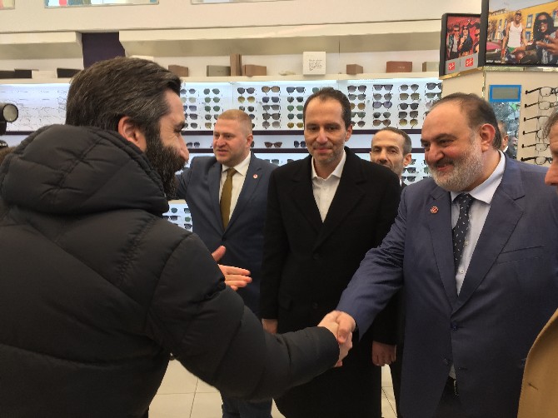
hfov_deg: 61.7
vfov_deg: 48.2
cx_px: 279
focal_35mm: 29
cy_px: 209
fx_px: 467
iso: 32
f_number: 2.2
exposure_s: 1/50
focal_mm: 4.15
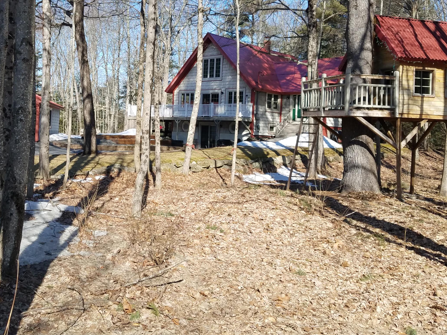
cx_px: 186
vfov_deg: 37.5
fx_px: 491
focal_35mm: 38
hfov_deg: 48.8
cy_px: 123
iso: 40
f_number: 1.7
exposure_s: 1/1084
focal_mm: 4.2
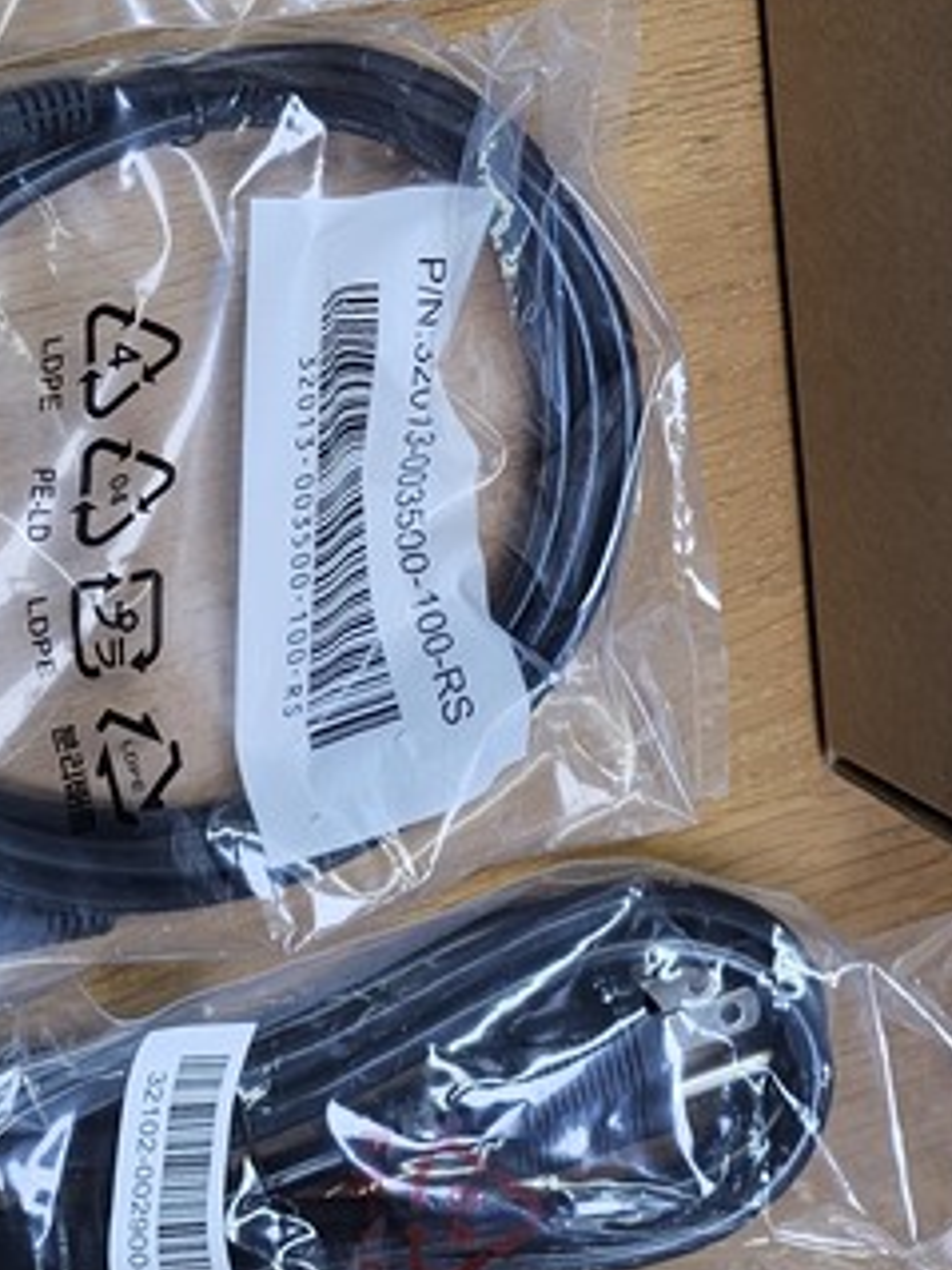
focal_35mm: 75
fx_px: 2752
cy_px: -88
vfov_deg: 24.4
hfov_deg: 19.6
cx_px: 434
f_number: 1.7
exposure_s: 1/120
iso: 100
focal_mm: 6.3
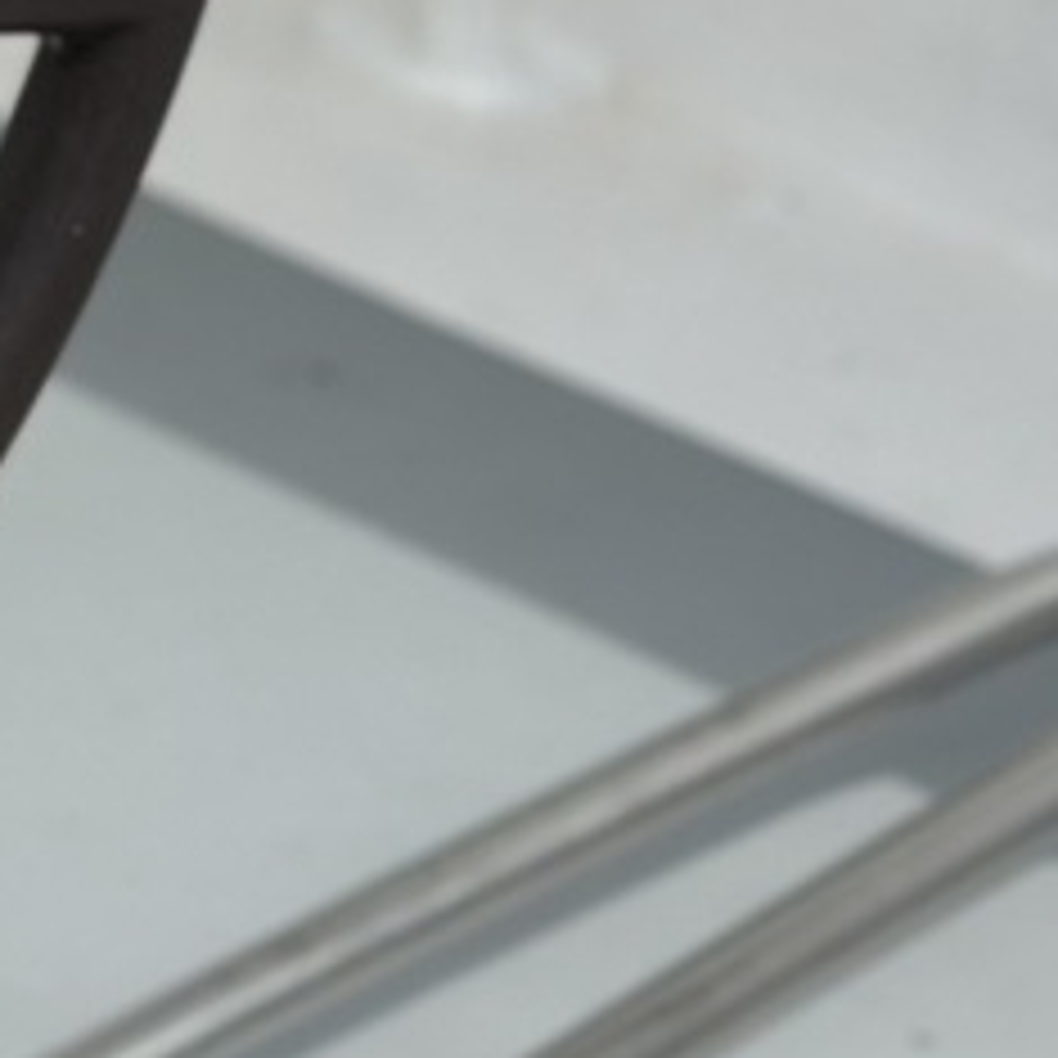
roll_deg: +3.6
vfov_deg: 7.8
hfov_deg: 7.5
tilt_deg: -25.7
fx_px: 7504
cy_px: -720
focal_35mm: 217
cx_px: -1571
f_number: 1.78
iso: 100
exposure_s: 1/7092
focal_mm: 6.86
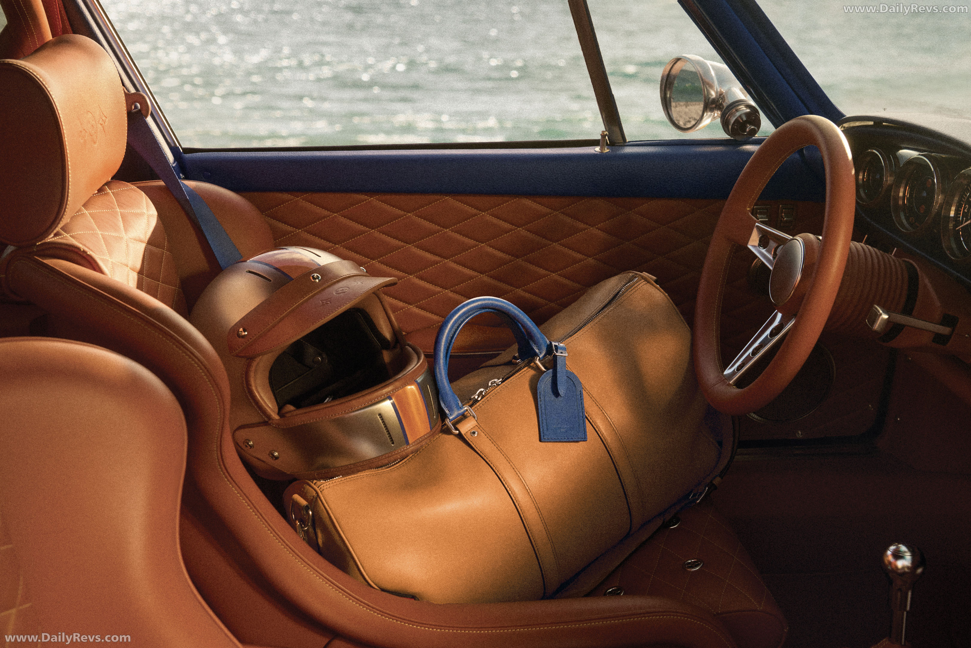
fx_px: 1079
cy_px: 324
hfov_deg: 48.5
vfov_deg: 33.4
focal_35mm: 40
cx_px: 486
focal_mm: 40
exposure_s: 1/160
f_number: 8
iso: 640
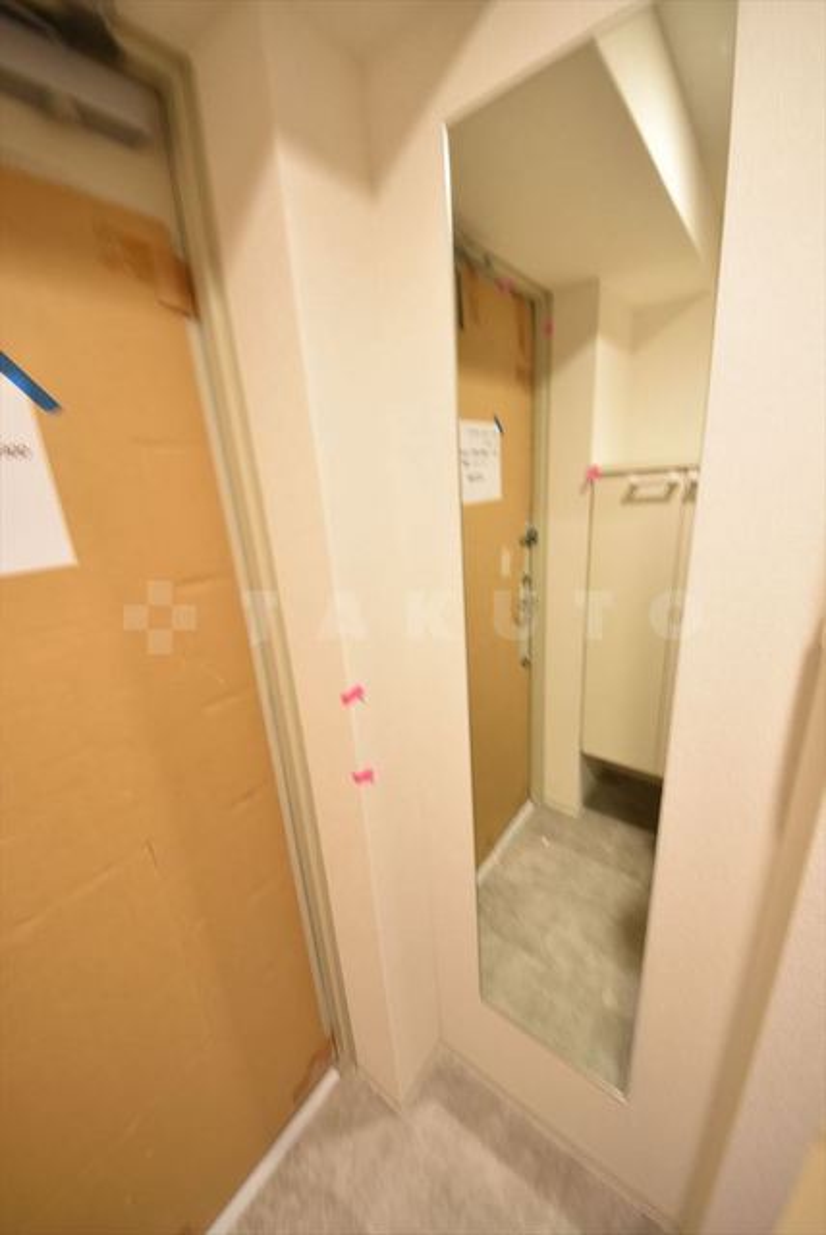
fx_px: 412
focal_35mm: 12
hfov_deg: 90.1
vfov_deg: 112.6
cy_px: 618
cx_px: 413
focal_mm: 8
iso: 220
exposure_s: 1/4
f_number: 4.5
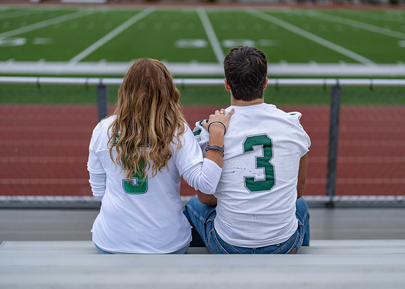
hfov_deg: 32.6
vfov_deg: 23.6
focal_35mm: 60
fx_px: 692
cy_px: 147
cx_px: 224
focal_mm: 50
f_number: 1.2
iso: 100
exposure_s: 1/320
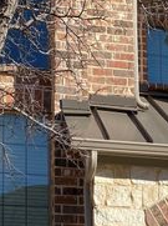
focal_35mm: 96
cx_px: 187
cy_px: 287
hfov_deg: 15.0
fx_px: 623
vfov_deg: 19.1
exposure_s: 1/2358
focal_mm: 4.25
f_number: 1.8
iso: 32
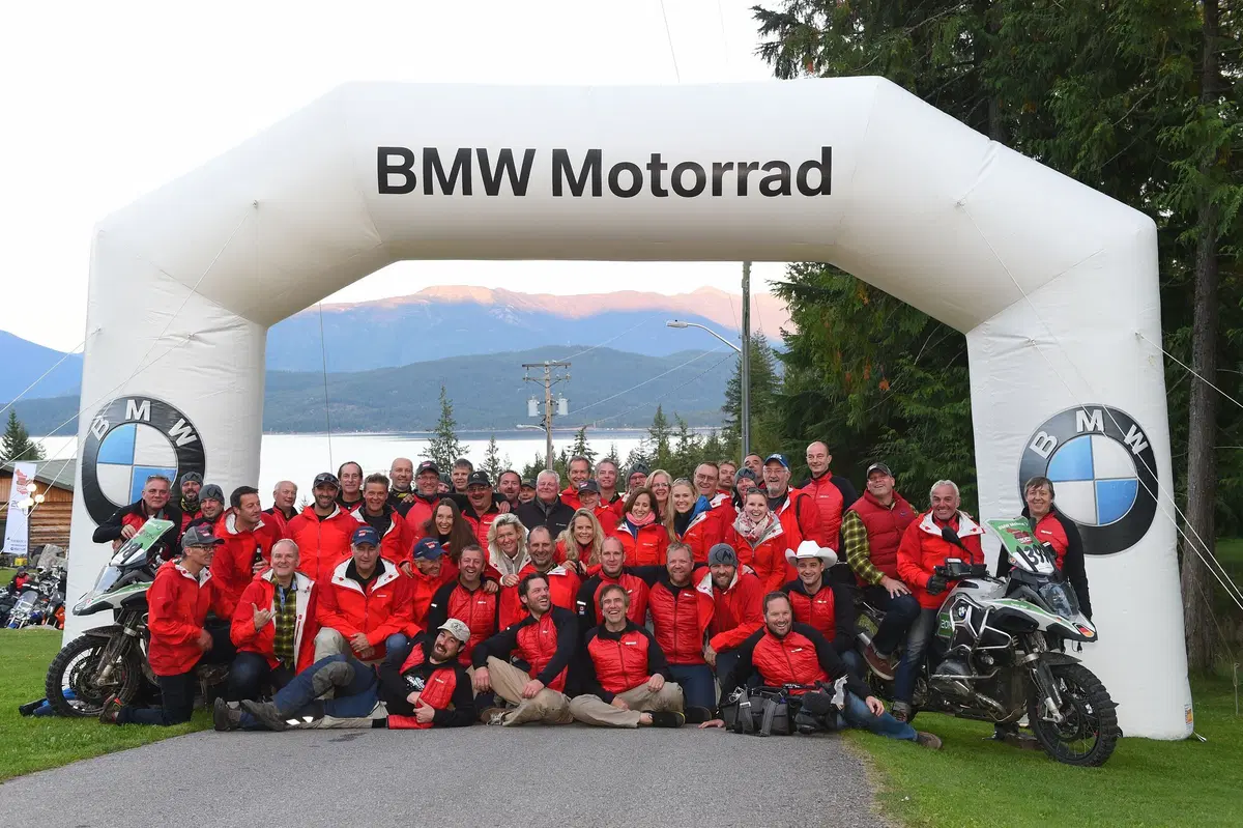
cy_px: 414
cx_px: 622
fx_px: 1380
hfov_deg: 48.5
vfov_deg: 33.4
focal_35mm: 40
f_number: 7.1
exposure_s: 1/80
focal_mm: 40
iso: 800
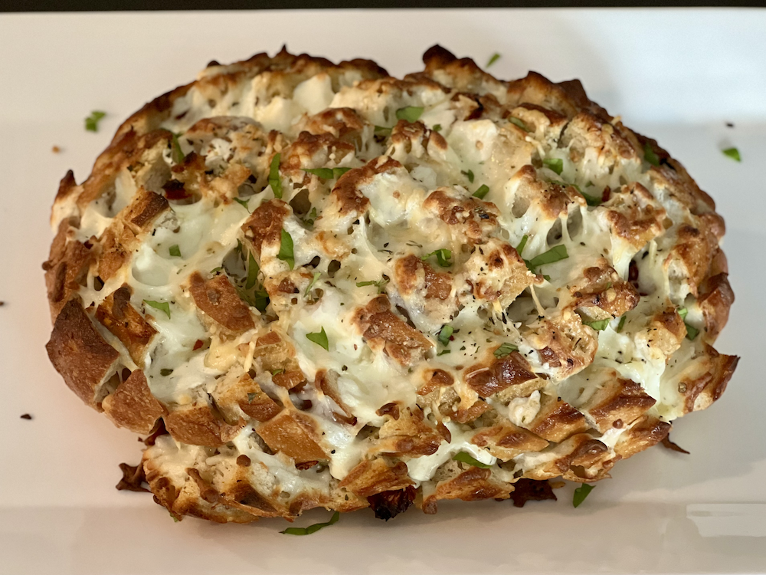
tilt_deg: -52.4
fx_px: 1704
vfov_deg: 19.1
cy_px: 288
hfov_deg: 25.3
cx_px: 383
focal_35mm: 77
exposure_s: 1/24
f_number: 2.8
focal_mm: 9
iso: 400
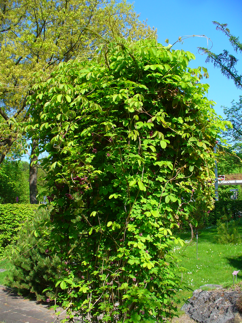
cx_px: 121
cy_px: 162
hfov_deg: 38.7
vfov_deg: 50.1
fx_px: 345
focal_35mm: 37
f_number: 5.6
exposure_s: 1/160
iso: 64
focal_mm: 6.1
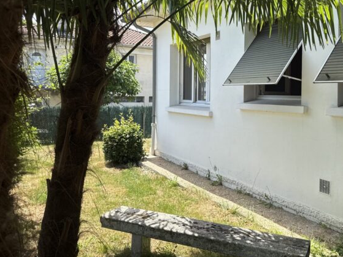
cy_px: 93
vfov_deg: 42.5
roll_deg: -0.4
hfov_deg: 54.8
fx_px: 327
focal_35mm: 33
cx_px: 214
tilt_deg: +0.0
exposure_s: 1/1585
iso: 80
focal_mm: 6.76
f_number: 1.78
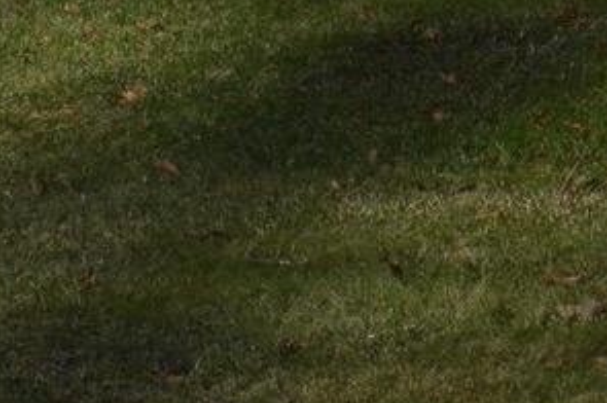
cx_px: 541
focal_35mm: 271
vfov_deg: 4.8
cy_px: -840
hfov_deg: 7.6
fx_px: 4564
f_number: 11
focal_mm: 26
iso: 200
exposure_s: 1/500
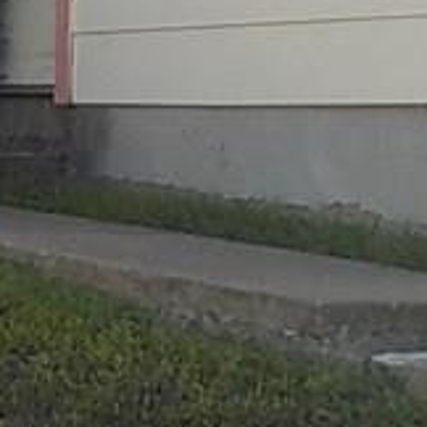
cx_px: -219
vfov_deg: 10.2
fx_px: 2345
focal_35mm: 168
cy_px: -145
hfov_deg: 10.1
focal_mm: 4.1
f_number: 3.3
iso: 125
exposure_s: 1/250
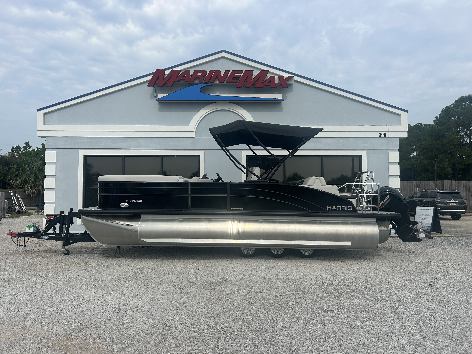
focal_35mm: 26
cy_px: 177
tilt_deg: +2.9
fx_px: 355
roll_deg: +0.1
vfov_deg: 53.1
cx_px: 236
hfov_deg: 67.3
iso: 50
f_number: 1.5
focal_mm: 5.7
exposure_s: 1/5882
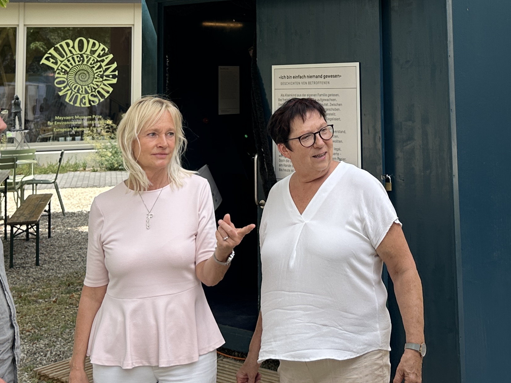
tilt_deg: +5.5
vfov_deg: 23.6
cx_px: 327
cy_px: -13
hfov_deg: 32.5
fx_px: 871
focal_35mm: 59
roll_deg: +1.1
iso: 80
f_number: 1.78
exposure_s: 1/729
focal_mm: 6.86
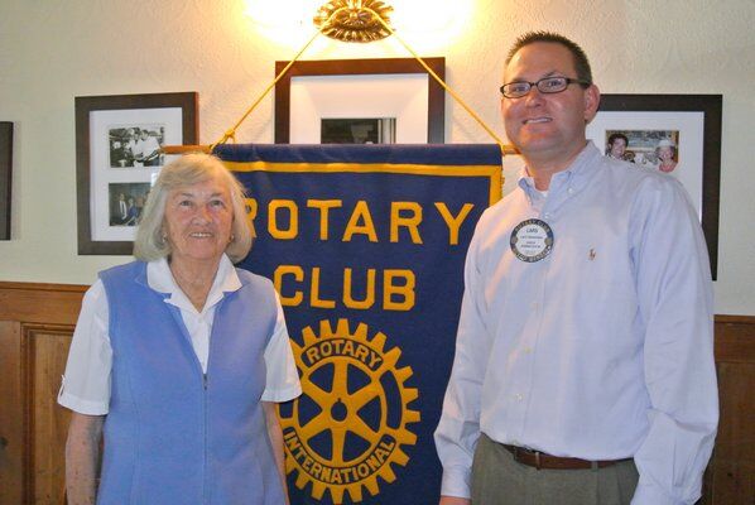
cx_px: 378
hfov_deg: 53.1
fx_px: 756
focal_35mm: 36
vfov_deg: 37.0
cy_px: 252
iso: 1250
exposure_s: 1/60
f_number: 4
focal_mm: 13.6
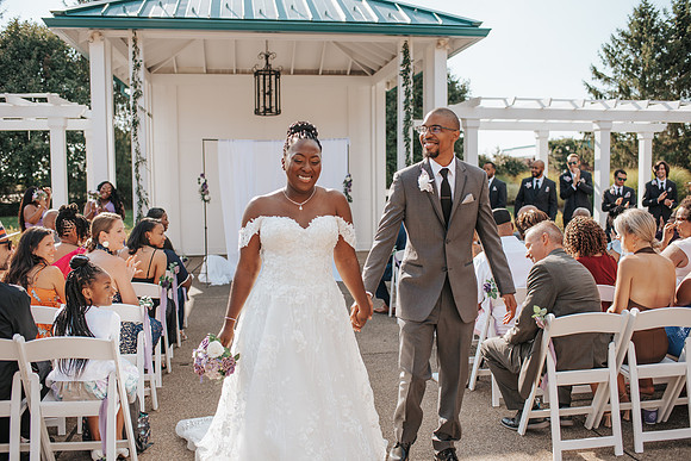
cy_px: 230
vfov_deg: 37.9
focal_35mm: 35
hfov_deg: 54.4
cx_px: 346
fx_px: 672
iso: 100
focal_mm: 35
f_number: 2.8
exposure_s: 1/1250
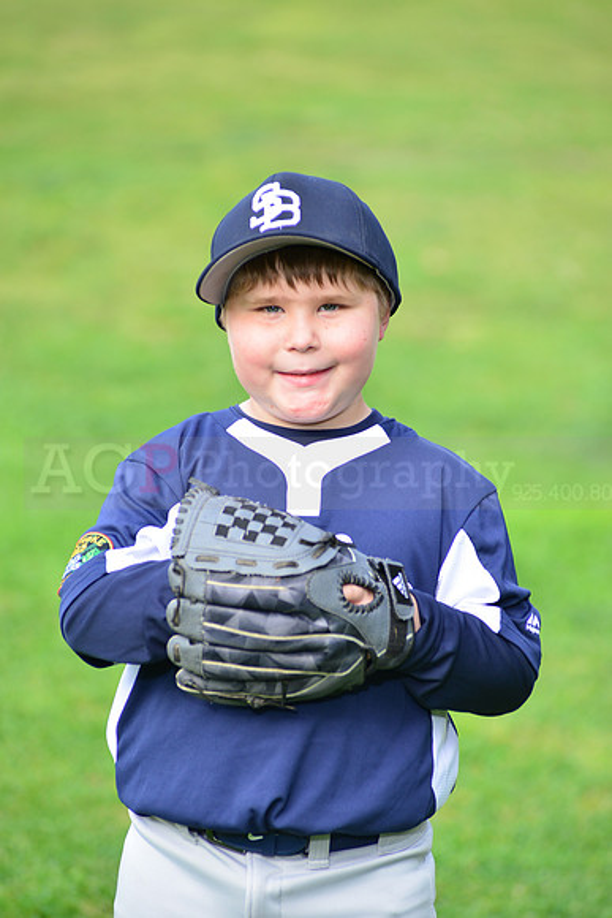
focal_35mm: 200
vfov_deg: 10.3
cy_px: 459
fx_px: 5097
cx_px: 306
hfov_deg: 6.9
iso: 320
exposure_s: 1/200
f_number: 5.6
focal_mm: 200
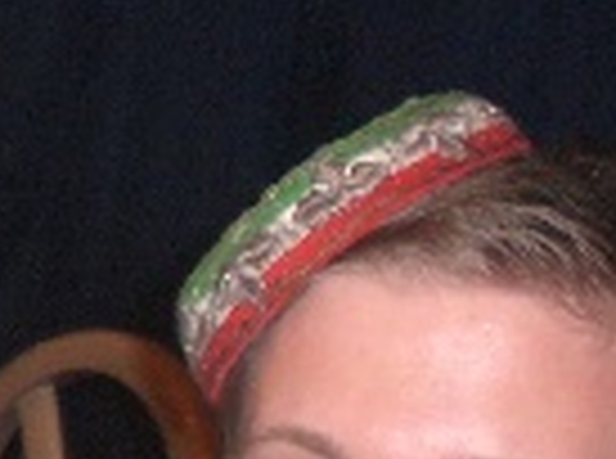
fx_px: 3159
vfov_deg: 8.3
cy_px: 320
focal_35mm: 178
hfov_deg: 10.3
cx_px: -571
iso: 200
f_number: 3.1
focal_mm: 6.3
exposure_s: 1/30
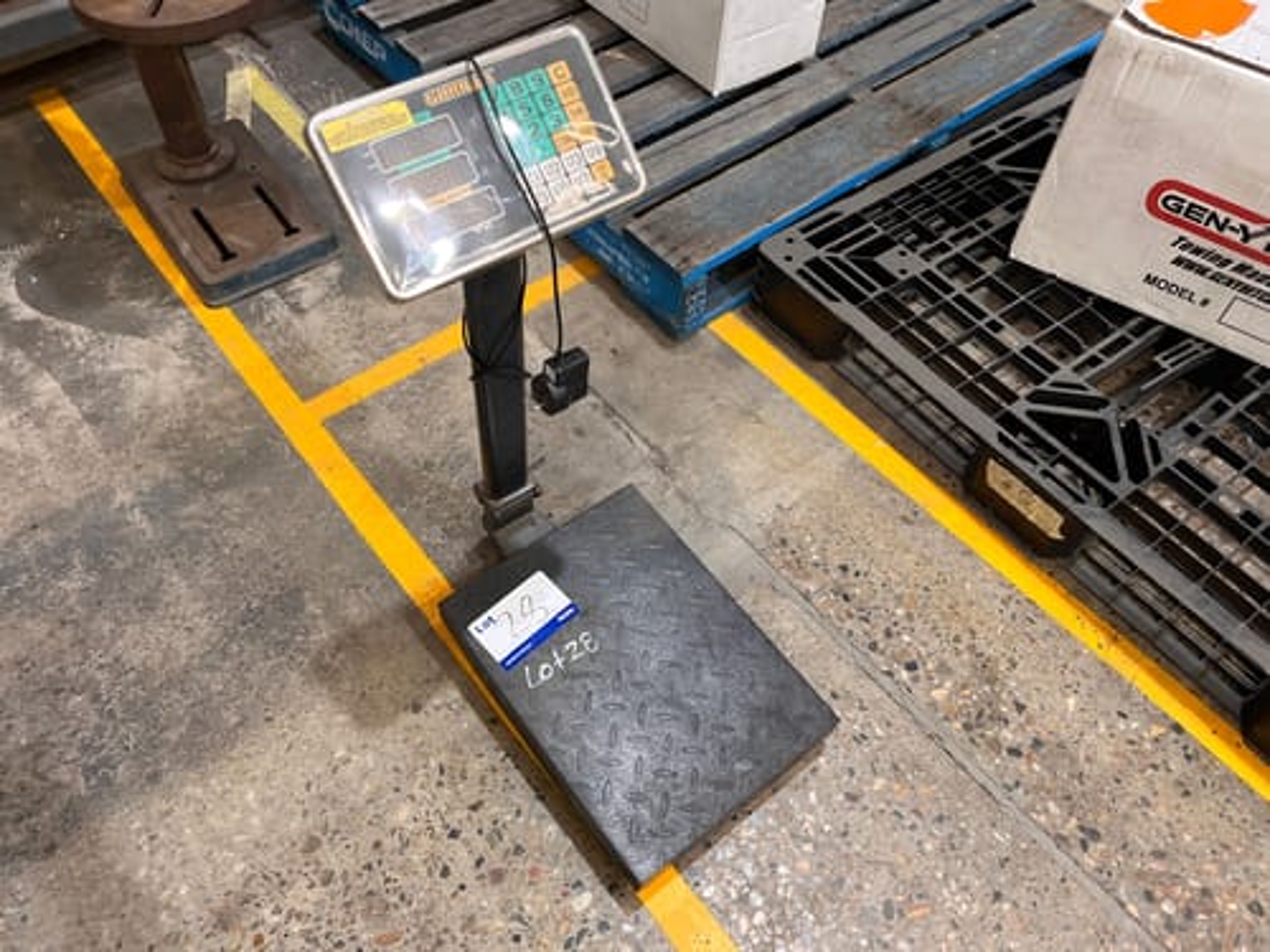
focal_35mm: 26
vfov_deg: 53.1
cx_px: 635
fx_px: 954
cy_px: 476
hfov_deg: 67.3
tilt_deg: -52.4
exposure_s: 1/100
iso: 125
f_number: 1.6
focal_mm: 5.1
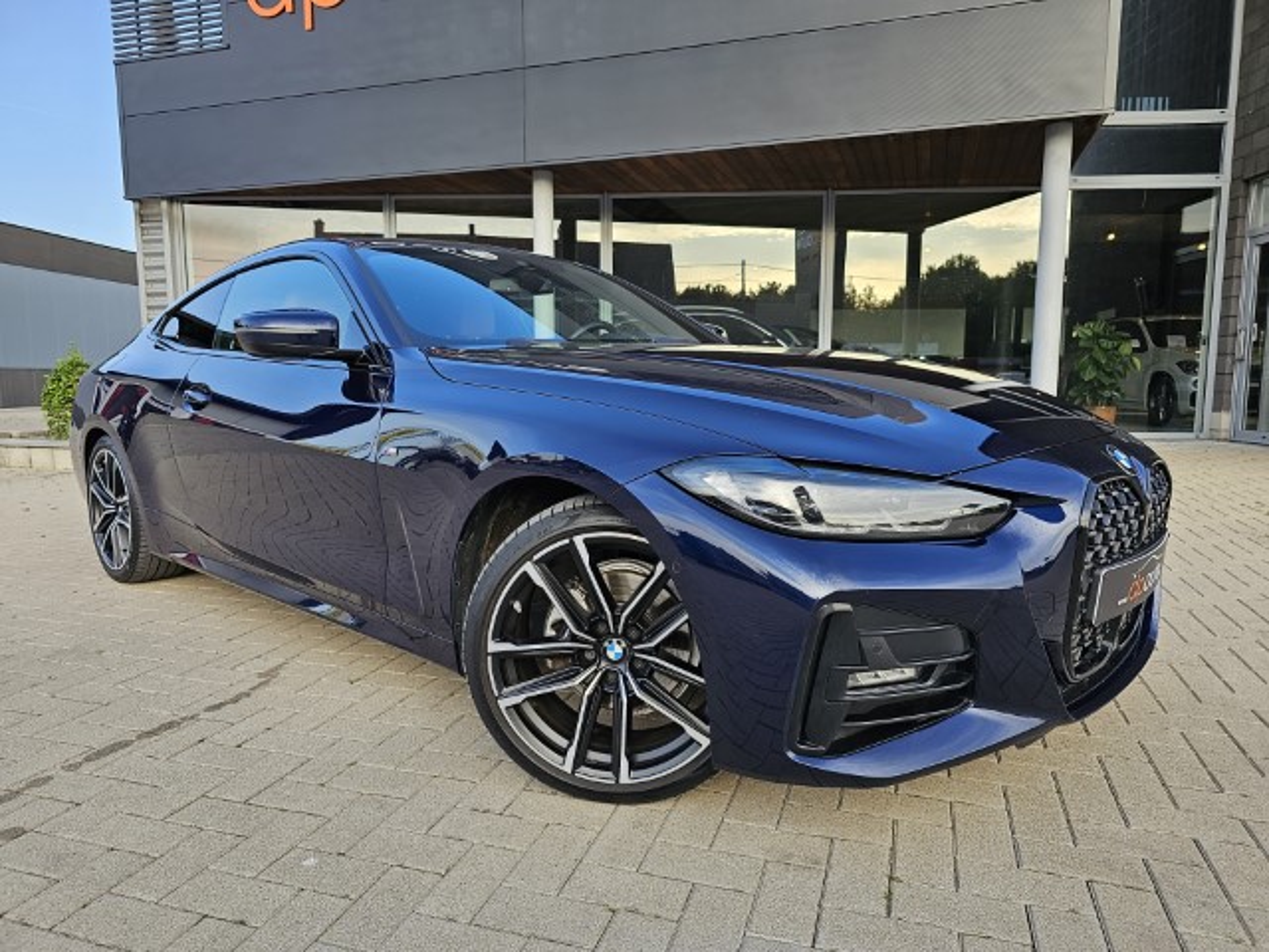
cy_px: 476
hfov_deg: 73.9
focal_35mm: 23
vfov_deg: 58.9
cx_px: 634
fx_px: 843
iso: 20
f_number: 1.7
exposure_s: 1/180
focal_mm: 6.3
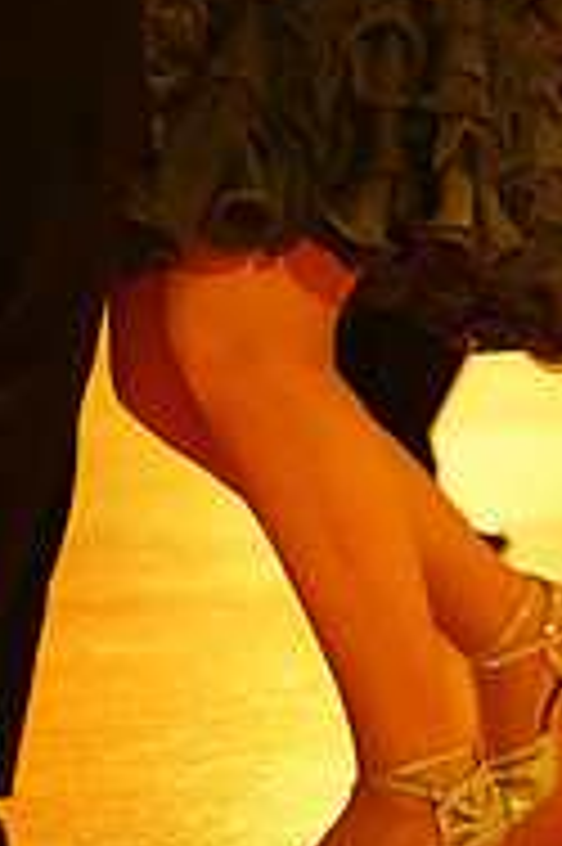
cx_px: 146
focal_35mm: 377
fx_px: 8844
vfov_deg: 5.4
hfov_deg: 3.6
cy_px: -274
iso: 5000
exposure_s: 1/400
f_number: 2.8
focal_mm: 122
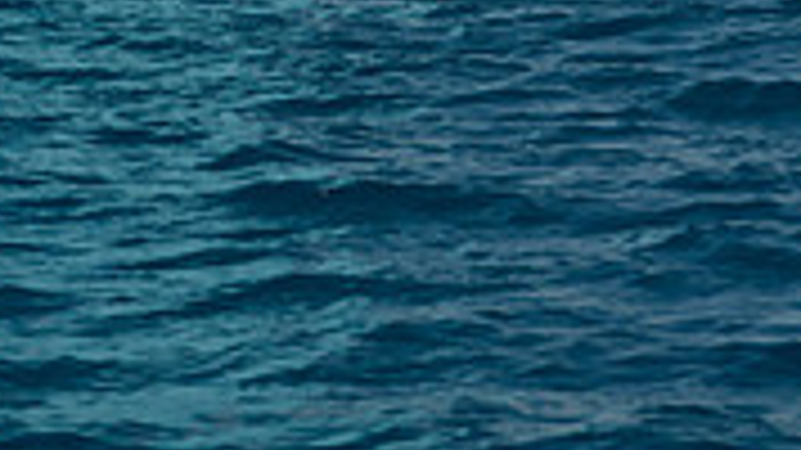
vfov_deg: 4.9
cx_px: 83
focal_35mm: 239
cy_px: -837
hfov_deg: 9.0
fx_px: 5075
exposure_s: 1/500
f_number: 8
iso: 200
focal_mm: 70
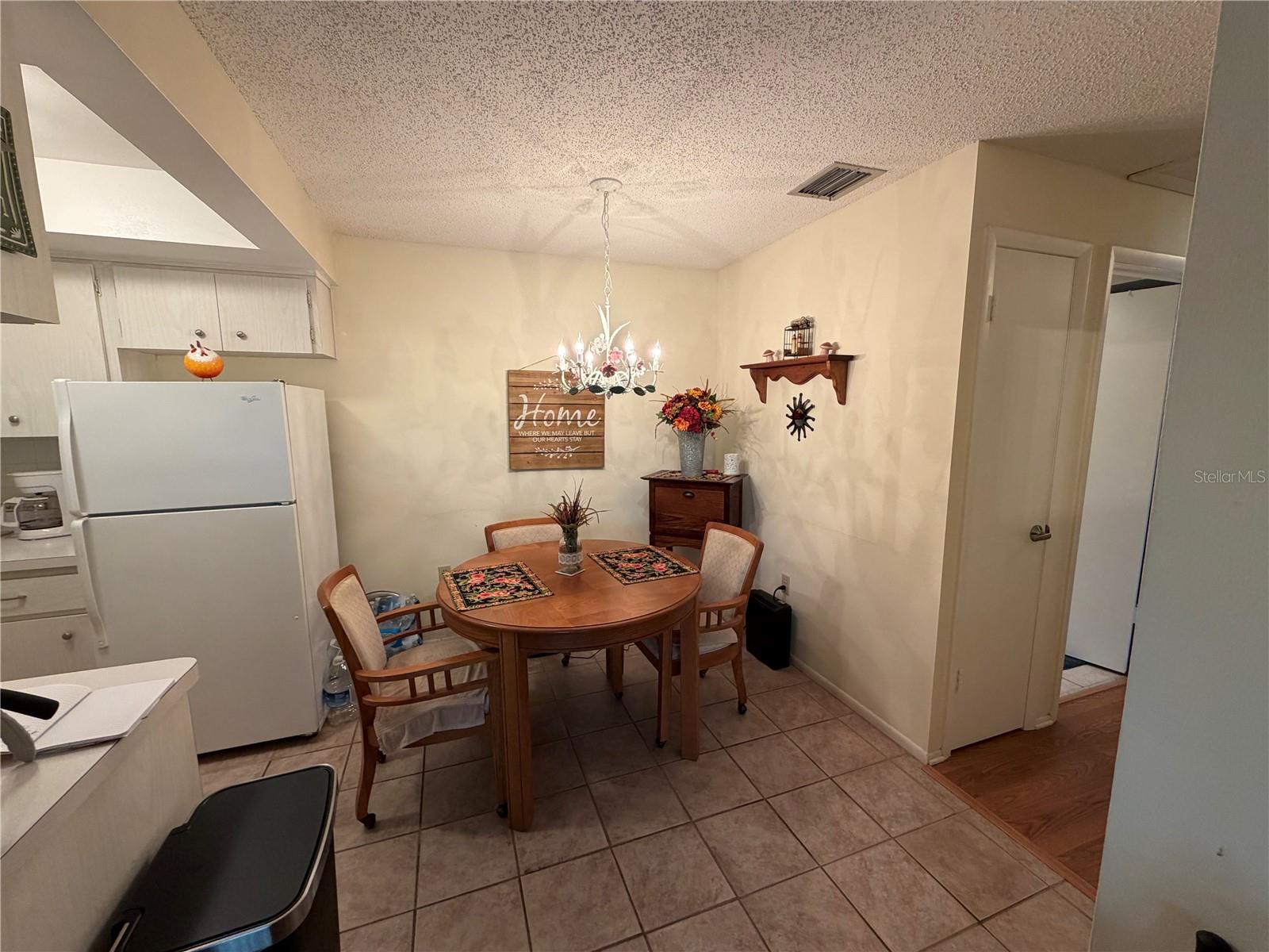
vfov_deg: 85.7
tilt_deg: -7.2
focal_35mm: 14
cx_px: 634
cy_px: 476
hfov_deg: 102.1
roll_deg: +0.4
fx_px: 513
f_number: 2.2
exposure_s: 1/120
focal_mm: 2.22
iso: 200
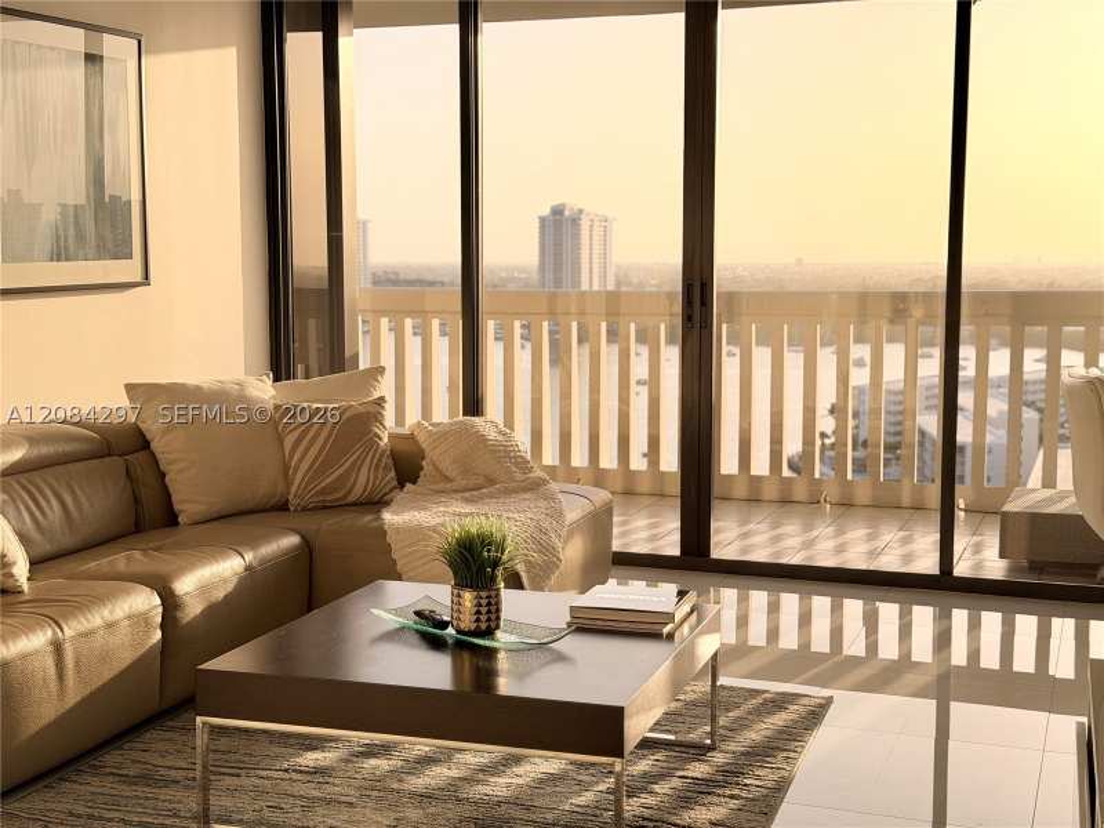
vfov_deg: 30.3
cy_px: 414
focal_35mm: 48
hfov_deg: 39.7
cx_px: 552
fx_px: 1531
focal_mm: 6.76
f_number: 1.78
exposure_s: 1/2667
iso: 64
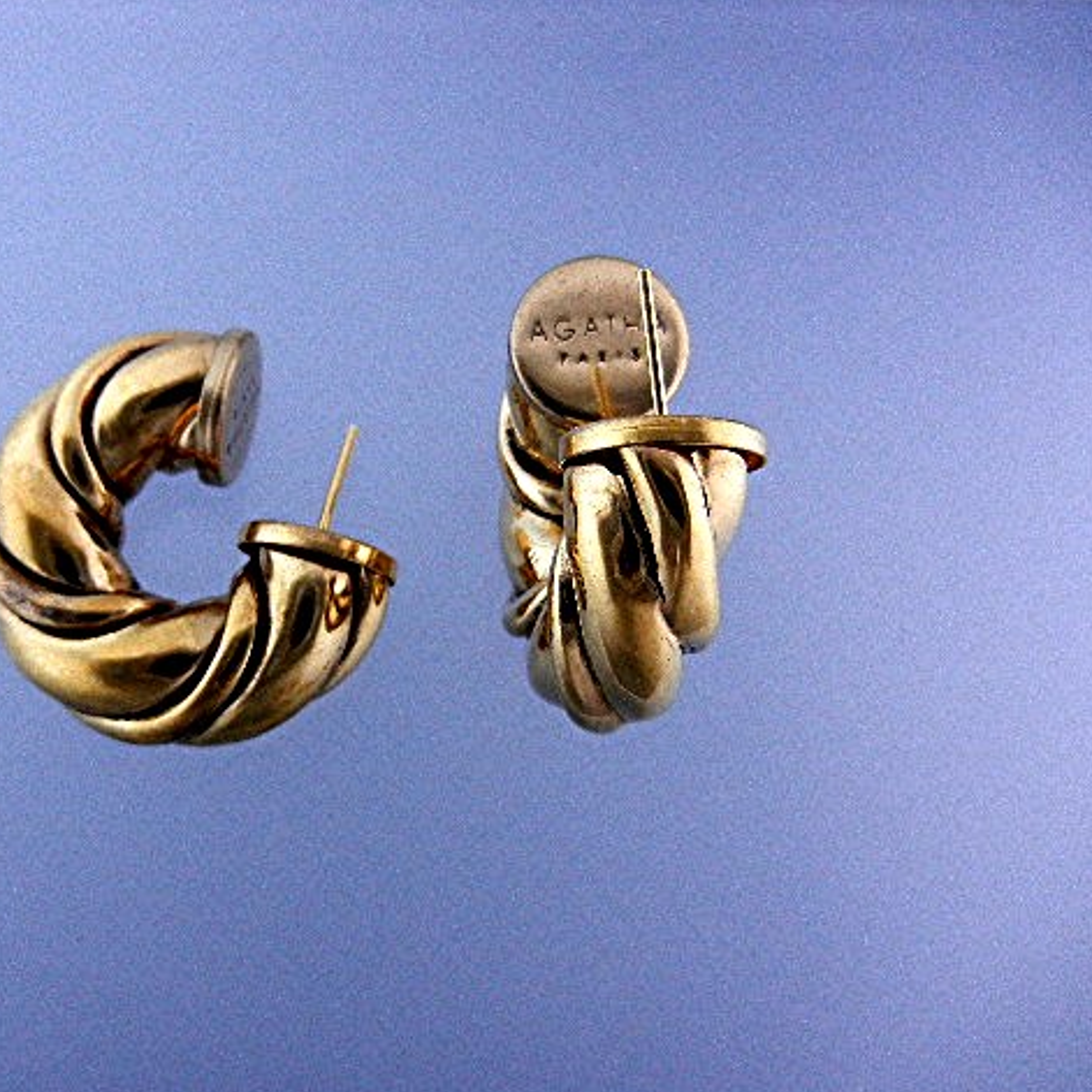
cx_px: 396
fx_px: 1285
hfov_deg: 45.6
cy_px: 554
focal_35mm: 36
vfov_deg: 46.0
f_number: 3.5
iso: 400
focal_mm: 5.4
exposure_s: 1/25.6
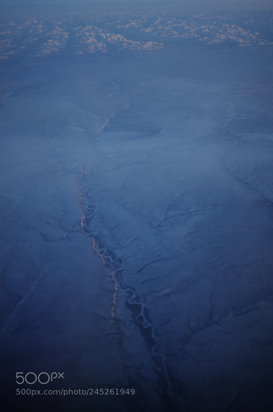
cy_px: 206
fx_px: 320
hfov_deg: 46.2
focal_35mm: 28
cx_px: 136
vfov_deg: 65.6
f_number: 9
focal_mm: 18.3
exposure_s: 1/200
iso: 400
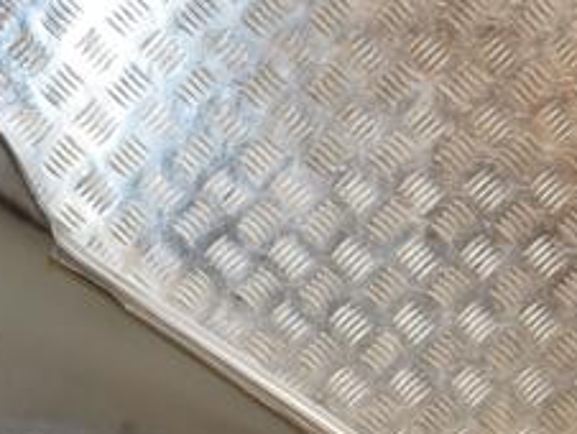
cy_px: 470
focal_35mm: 80
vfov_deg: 17.8
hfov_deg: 23.7
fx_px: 1339
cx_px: 74
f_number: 5
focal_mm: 21
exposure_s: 1/200
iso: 800
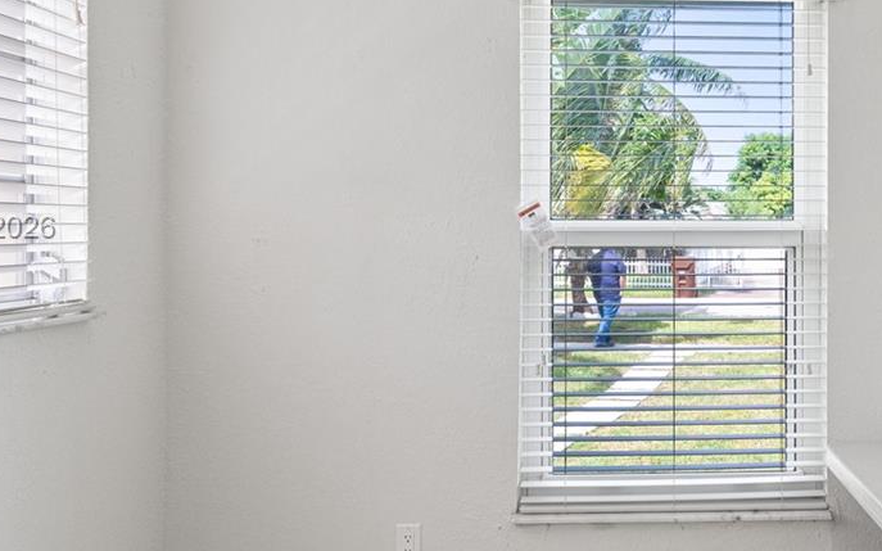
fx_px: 913
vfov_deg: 33.5
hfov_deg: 49.1
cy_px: 229
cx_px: 682
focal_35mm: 38
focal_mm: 16
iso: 640
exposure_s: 1/60
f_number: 7.1
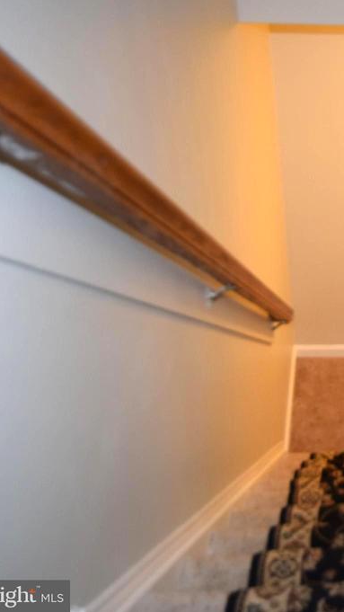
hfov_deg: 21.2
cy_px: 306
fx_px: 843
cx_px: 430
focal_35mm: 52
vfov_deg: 39.9
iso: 800
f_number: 4
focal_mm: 22
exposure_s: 1/60
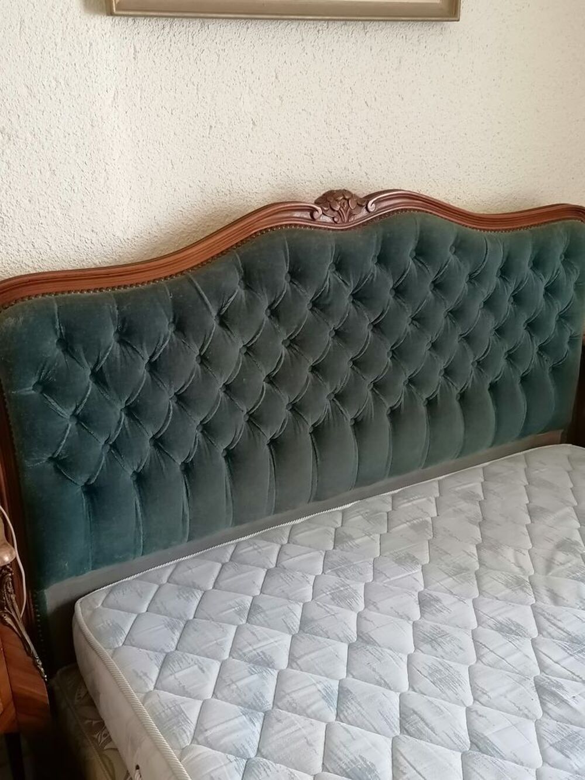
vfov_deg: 50.1
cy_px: 390
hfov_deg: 38.7
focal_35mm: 37
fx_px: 834
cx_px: 292
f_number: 1.8
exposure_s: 1/20
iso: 400
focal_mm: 4.75
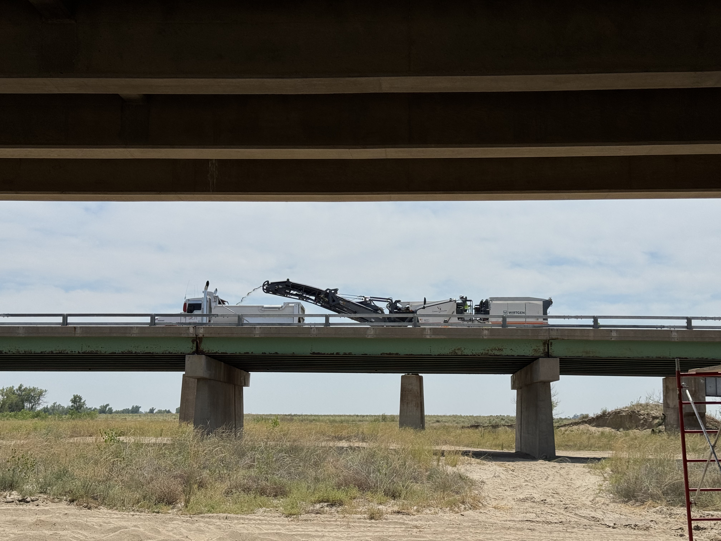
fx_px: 1000
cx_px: 360
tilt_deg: +7.7
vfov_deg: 30.3
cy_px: 270
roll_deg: -1.7
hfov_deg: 39.7
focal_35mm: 48
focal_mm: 6.76
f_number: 1.78
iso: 64
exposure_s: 1/10526
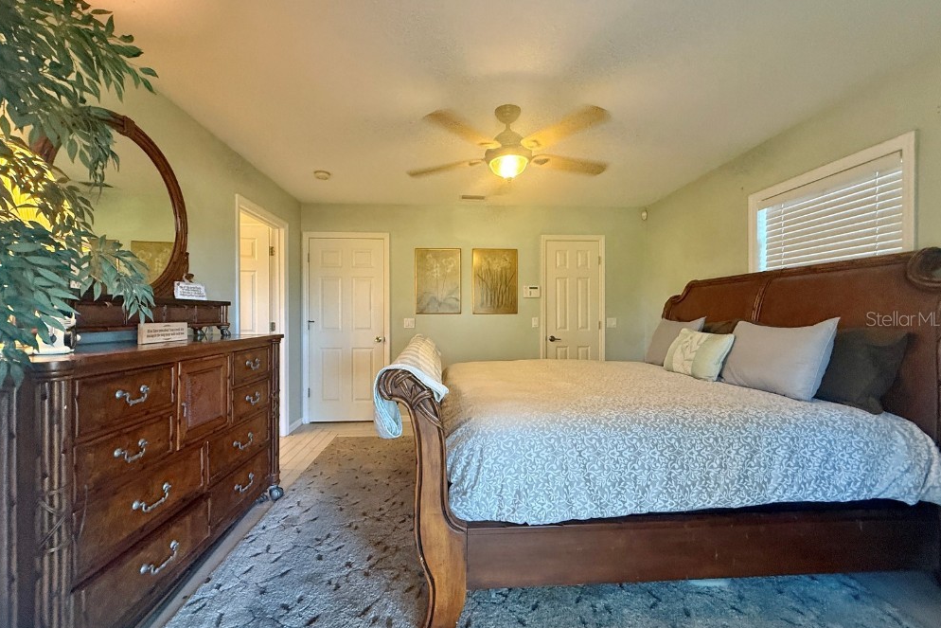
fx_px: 392
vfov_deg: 77.3
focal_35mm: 15
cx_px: 470
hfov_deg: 100.4
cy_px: 318
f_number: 2.2
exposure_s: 1/60
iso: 320
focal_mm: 2.22
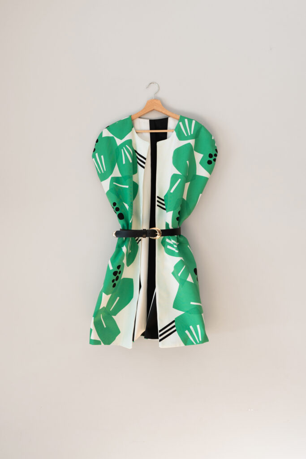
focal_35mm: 42
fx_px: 535
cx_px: 153
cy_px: 230
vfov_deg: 46.4
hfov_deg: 31.9
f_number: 5
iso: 100
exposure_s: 1/80
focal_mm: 28
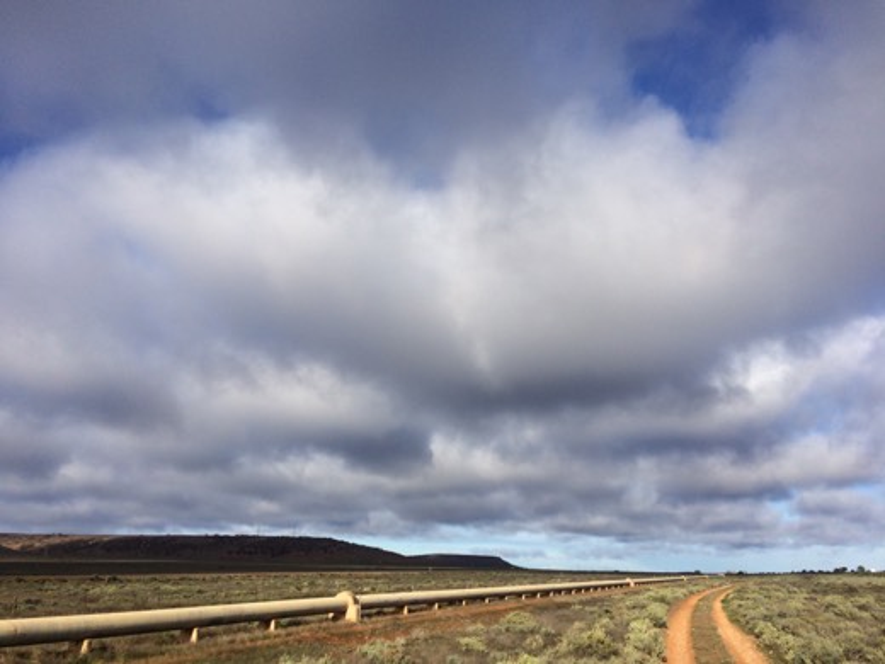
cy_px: 332
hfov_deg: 61.7
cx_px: 442
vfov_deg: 48.2
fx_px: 741
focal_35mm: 29
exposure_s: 1/2933
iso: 32
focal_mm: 4.15
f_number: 2.2
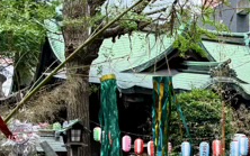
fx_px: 593
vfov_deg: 14.8
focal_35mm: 87
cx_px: 252
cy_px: 145
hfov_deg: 22.8
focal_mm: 5.96
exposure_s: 1/269
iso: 50
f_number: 1.6
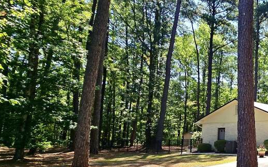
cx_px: 306
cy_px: 115
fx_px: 248
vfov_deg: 36.7
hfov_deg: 42.2
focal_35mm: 34
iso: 50
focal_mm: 2.2
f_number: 2.2
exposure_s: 1/1123
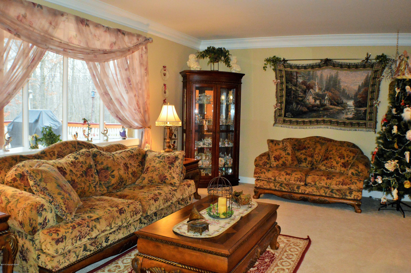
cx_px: 206
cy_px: 136
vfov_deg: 34.1
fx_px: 445
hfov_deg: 49.6
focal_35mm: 39
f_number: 4.2
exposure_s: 1/60
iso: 3200
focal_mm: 26
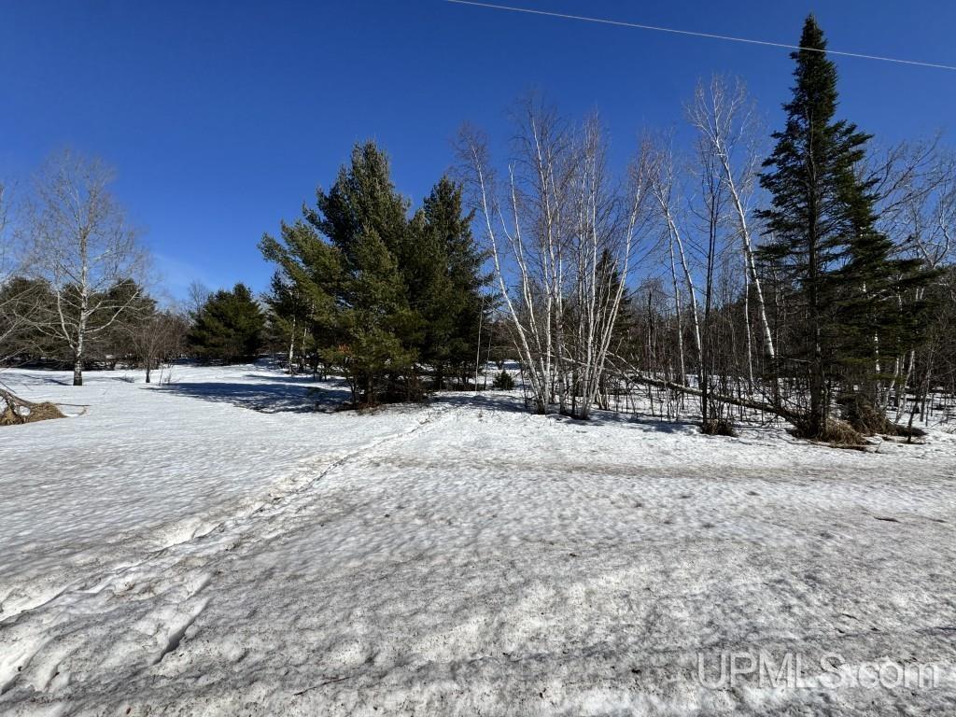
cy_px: 358
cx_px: 478
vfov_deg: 85.7
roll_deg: -1.6
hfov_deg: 102.1
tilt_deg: -0.4
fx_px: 387
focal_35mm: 14
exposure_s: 1/4132
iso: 50
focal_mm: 2.22
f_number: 2.2
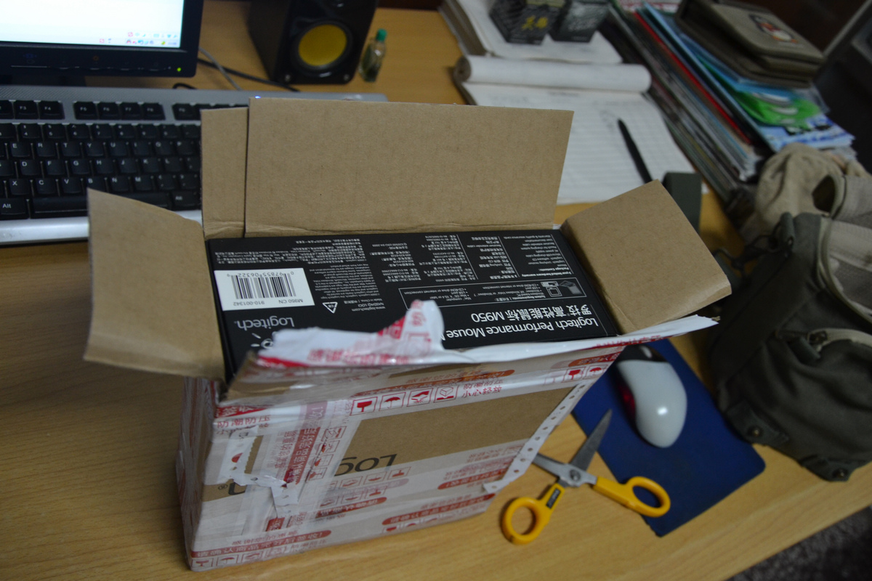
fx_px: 763
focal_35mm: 32
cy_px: 290
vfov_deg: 41.7
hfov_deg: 59.5
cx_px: 436
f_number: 3.8
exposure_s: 1/15
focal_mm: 21
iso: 800
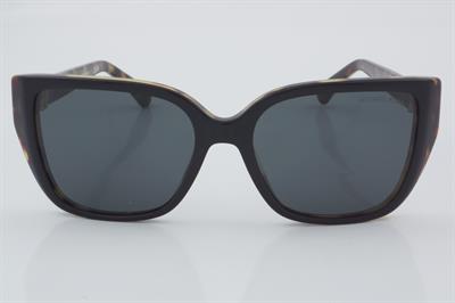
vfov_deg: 16.5
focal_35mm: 82
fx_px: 1042
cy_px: 152
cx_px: 228
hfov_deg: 24.6
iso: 100
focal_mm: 55
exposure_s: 1/4
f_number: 32
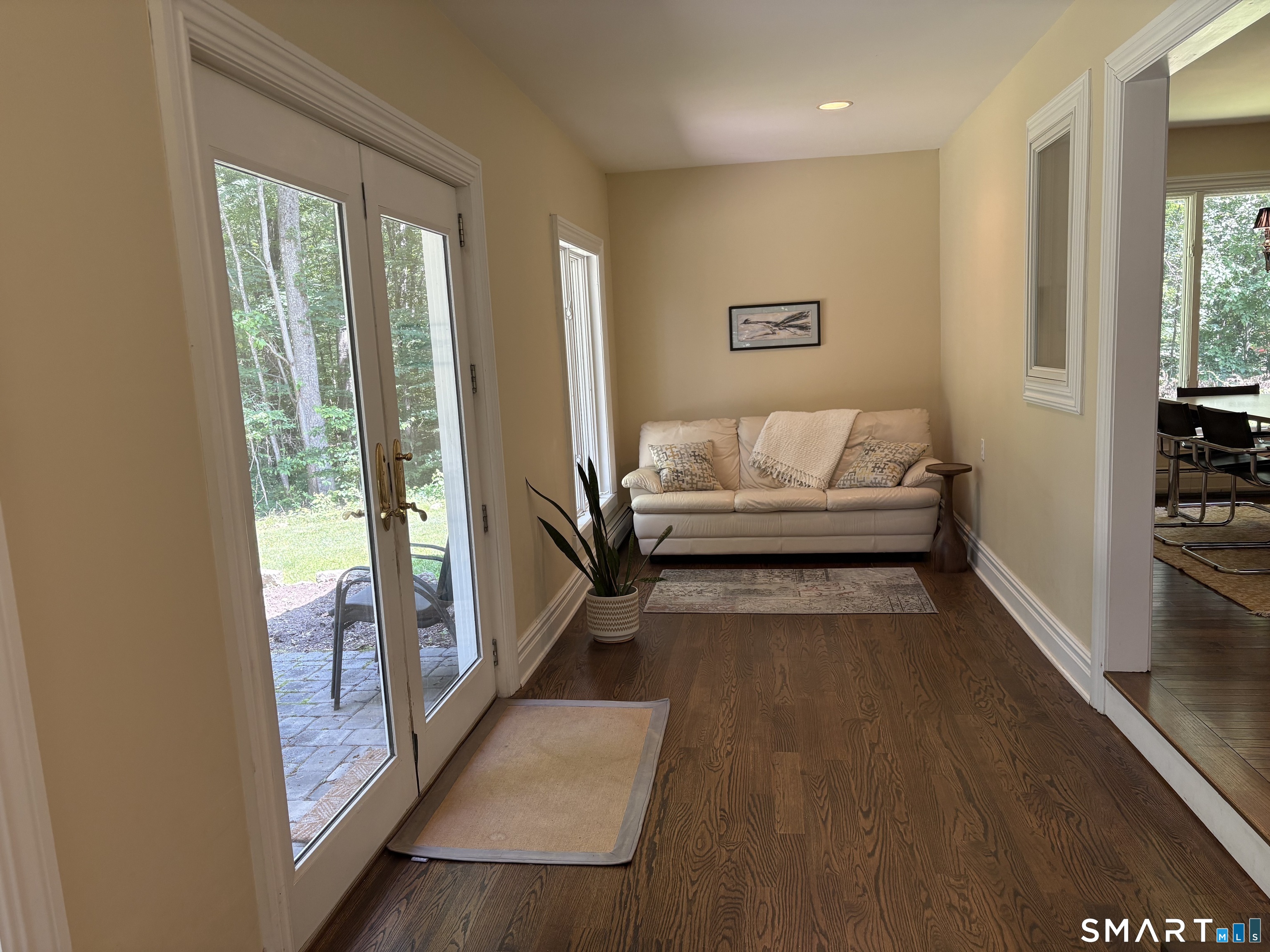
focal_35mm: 26
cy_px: 476
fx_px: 954
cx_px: 635
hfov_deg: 67.3
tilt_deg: -8.1
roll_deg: +4.4
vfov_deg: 53.1
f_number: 1.6
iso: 125
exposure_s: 1/120
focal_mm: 5.96
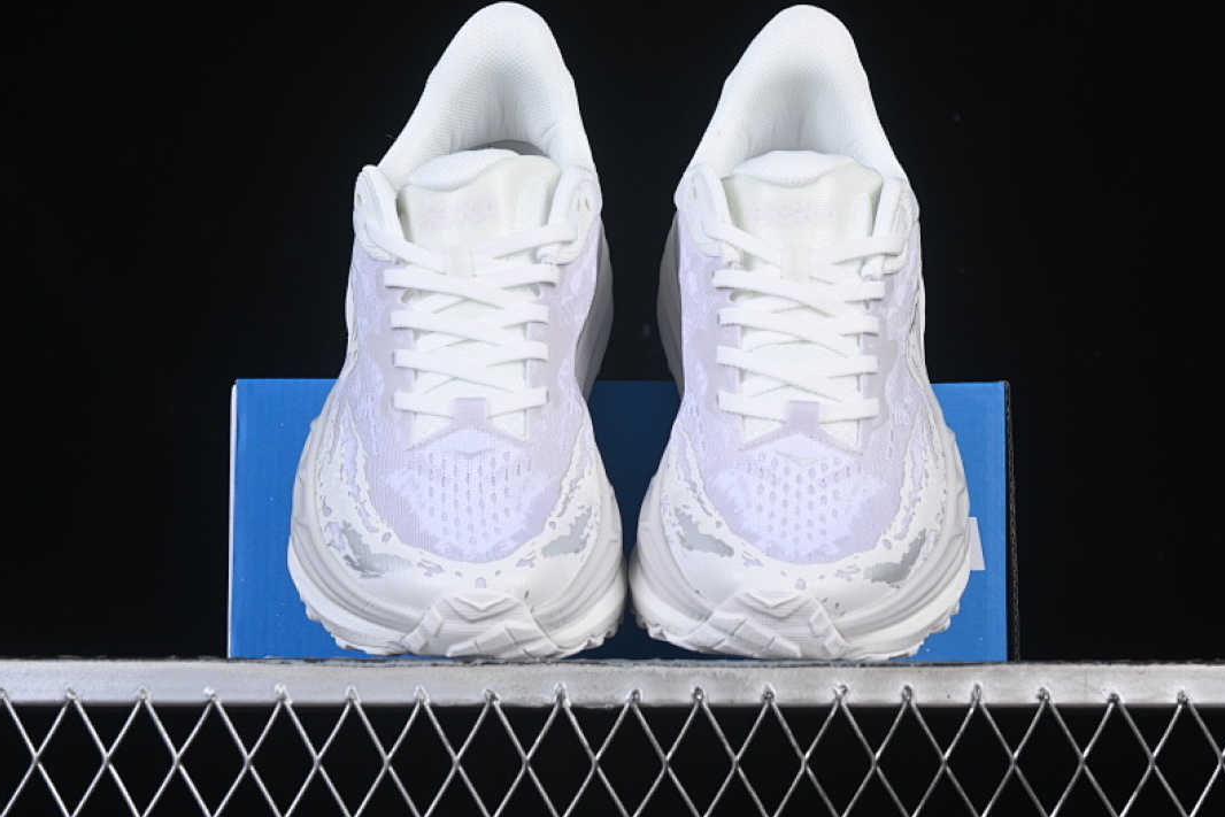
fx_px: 2586
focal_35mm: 76
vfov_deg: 18.0
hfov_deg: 26.6
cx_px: 610
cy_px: 404
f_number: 8
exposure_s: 1/80
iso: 160
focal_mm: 50
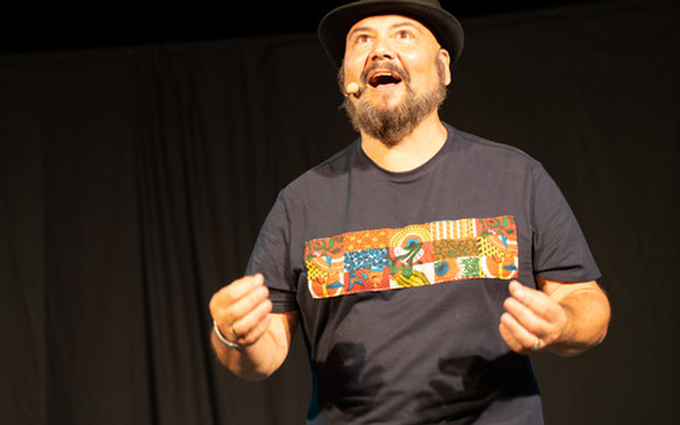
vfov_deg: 13.5
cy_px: 194
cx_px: 344
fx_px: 1798
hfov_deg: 21.4
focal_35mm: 97
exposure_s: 1/80
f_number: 2.8
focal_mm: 75
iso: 1000
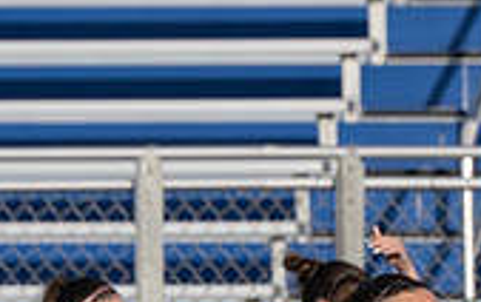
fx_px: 23304
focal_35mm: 1776
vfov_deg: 0.7
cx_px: 318
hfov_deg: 1.2
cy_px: 528
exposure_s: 1/1600
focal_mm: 200
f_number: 4.5
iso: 160
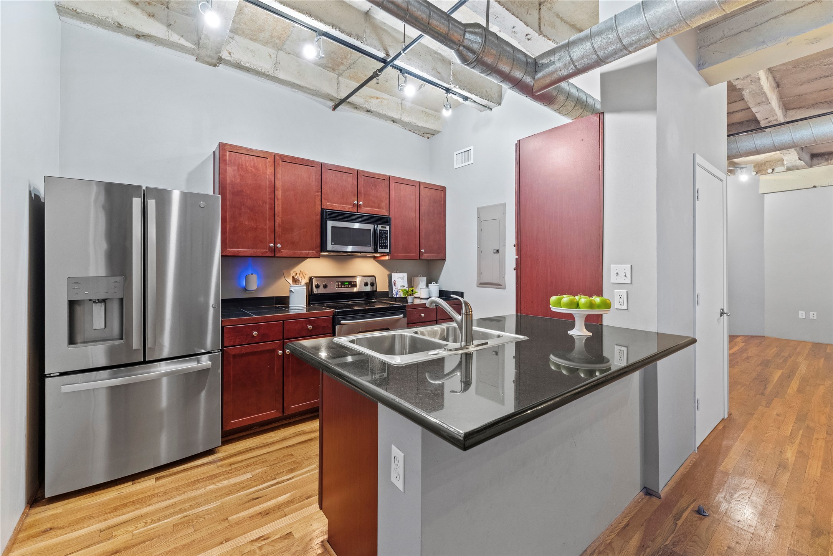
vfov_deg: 81.2
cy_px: 278
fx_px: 324
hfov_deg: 104.2
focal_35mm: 14
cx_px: 416
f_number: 8
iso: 800
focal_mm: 14
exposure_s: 1/1.25
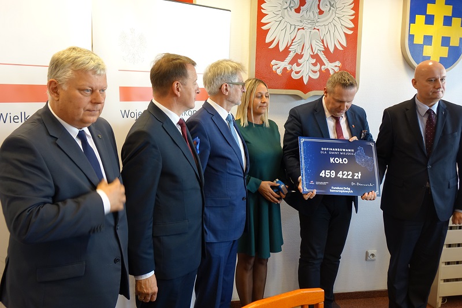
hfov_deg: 54.4
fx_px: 449
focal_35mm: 35
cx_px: 231
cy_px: 154
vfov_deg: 37.8
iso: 320
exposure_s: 1/40
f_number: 2.8
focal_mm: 12.83
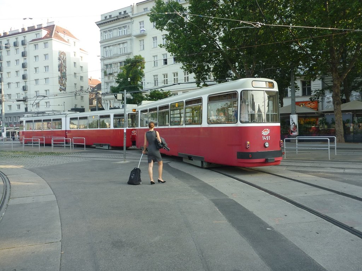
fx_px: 293
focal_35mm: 28
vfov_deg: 49.7
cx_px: 181
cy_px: 136
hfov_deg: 63.4
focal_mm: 4.9
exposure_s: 1/160
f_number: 3.3
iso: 80
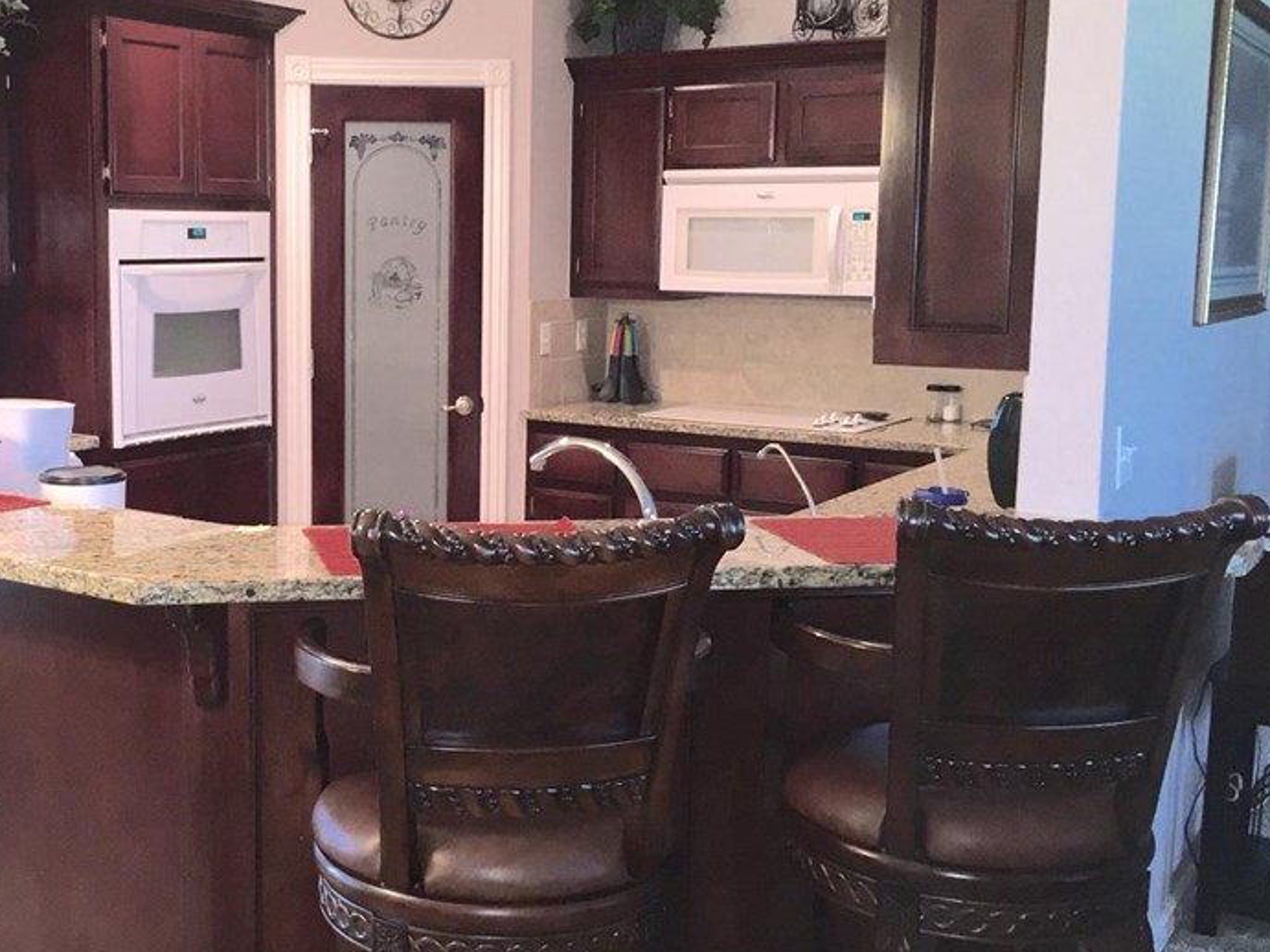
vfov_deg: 33.6
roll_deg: -1.5
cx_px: 369
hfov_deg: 42.9
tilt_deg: -8.0
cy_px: 439
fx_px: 1577
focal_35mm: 43
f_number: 2.2
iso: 100
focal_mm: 4.15
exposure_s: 1/20
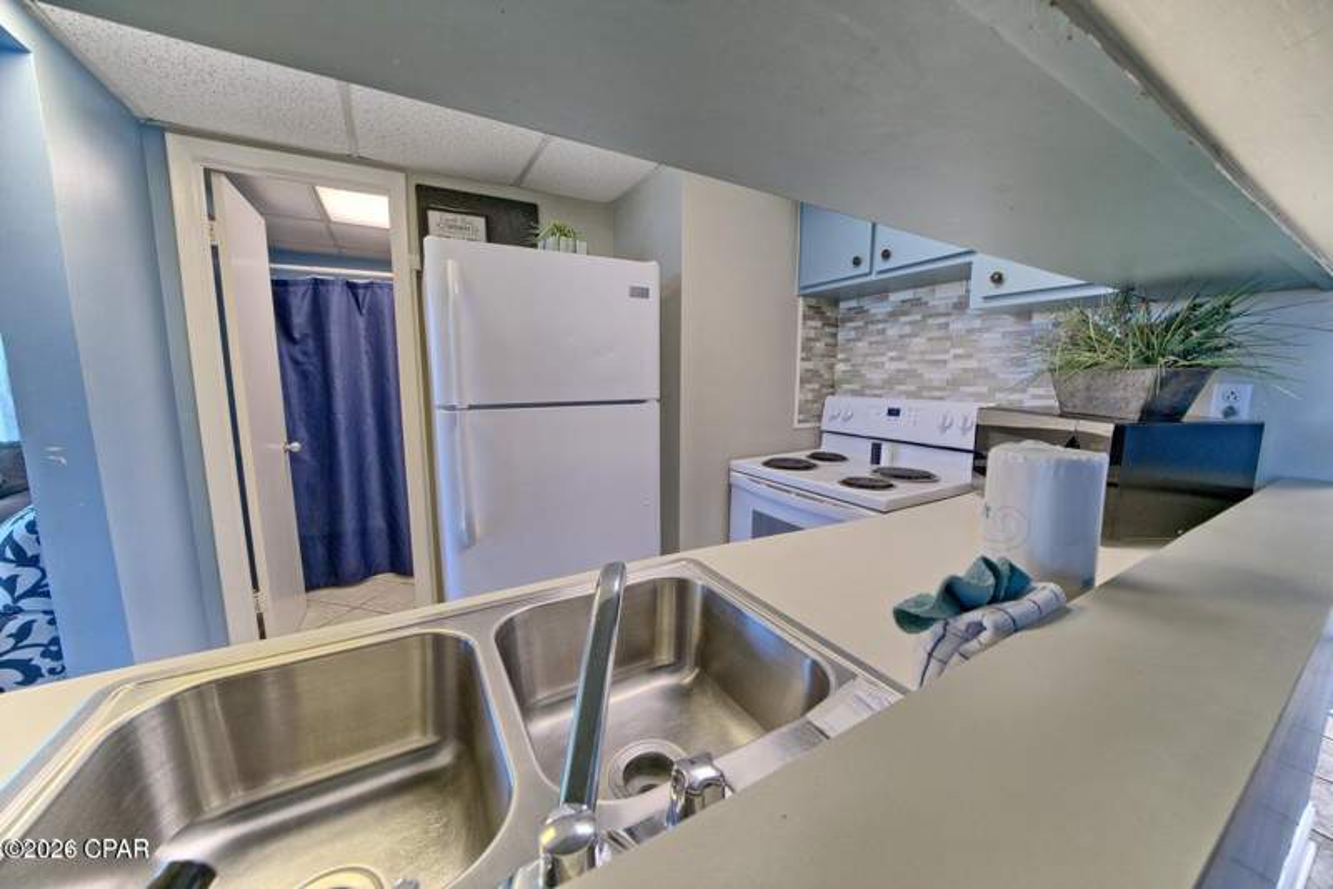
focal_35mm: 12
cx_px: 666
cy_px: 444
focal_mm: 12
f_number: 8
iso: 500
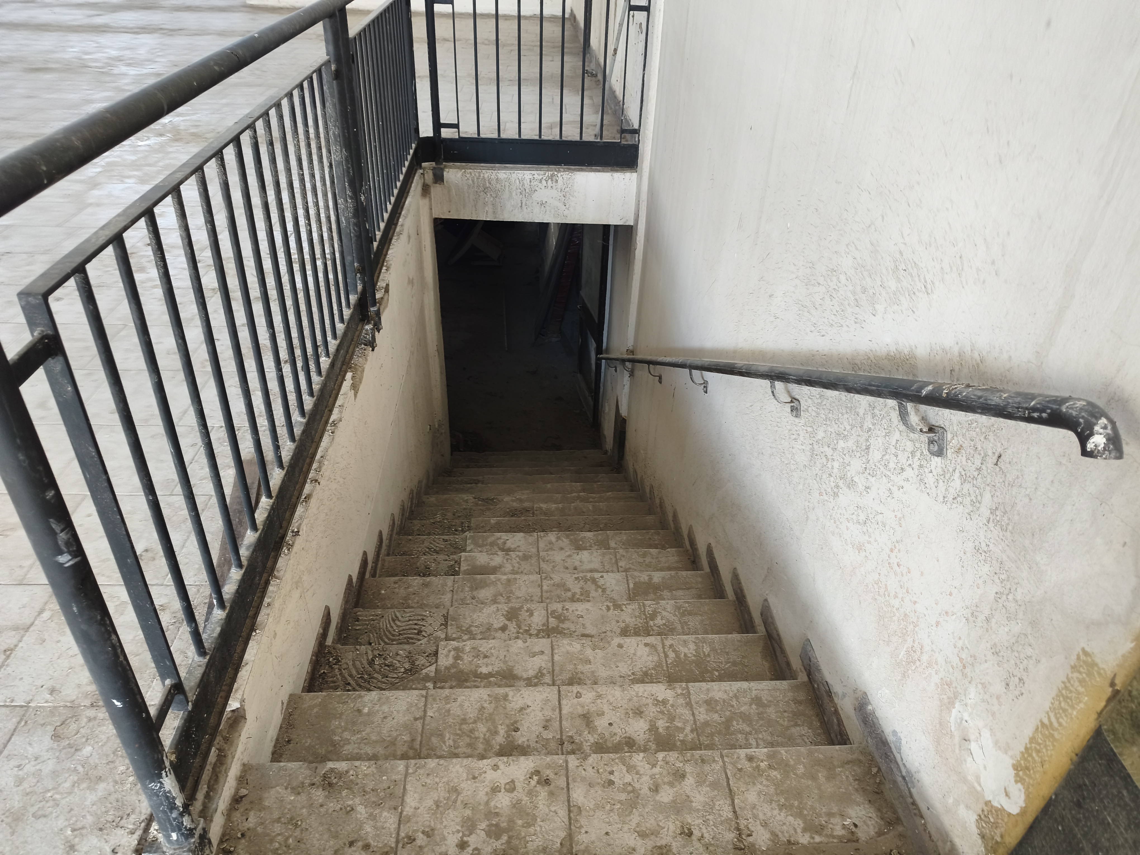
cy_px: 428
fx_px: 757
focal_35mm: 23
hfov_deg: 73.9
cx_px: 570
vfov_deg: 58.9
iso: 640
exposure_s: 1/50
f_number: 1.7
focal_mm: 6.06
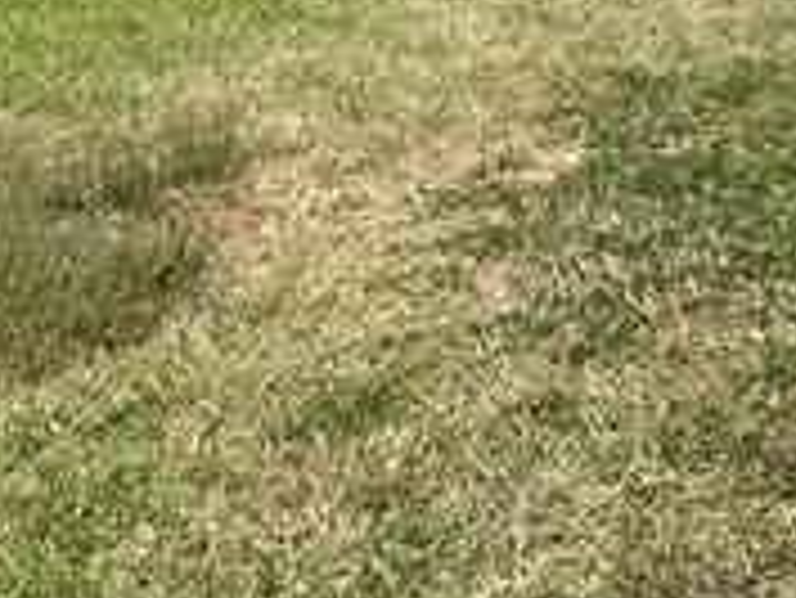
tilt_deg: -5.9
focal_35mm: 81
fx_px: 1864
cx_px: 836
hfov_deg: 22.9
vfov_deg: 17.2
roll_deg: +1.9
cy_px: -175
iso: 40
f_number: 2.2
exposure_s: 1/1043
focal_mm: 2.22
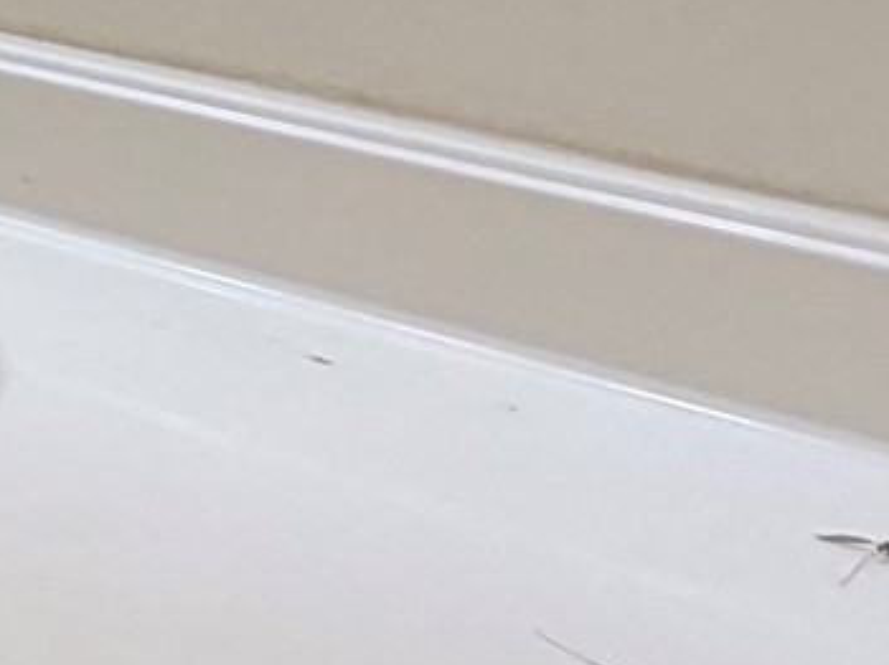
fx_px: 2104
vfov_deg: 16.5
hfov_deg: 12.7
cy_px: -300
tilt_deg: -7.5
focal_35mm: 82
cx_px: -1567
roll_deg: -1.7
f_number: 2.2
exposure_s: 1/120
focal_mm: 2.22
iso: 100
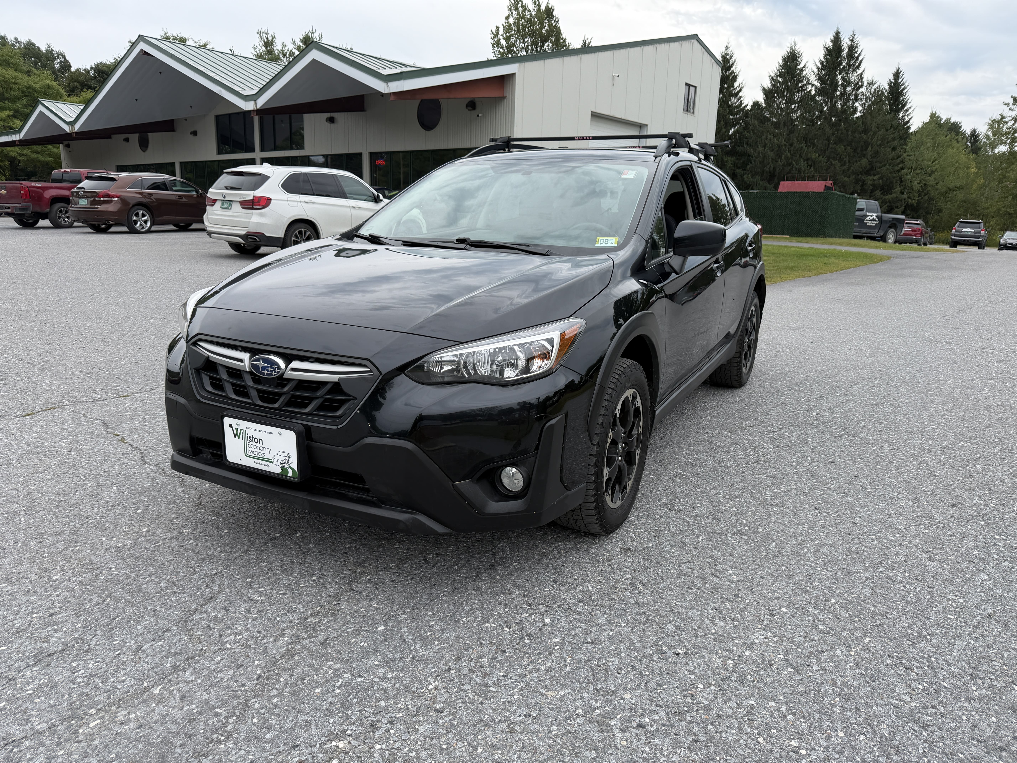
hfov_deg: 71.6
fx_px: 705
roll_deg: -1.0
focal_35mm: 24
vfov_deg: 56.8
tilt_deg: -12.7
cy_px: 382
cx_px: 508
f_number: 1.78
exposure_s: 1/1337
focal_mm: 6.76
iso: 80
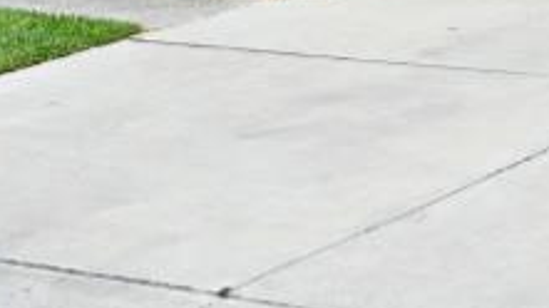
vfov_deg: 7.6
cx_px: 363
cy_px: -502
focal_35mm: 146
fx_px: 2118
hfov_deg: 14.7
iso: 100
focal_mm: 20.5
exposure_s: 1/320
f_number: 7.1
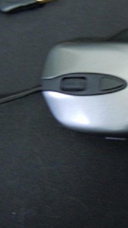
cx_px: 121
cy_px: 89
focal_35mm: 54
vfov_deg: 38.3
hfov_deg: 21.6
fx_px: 326
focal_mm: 5.4
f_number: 3.5
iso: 400
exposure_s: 1/1.3
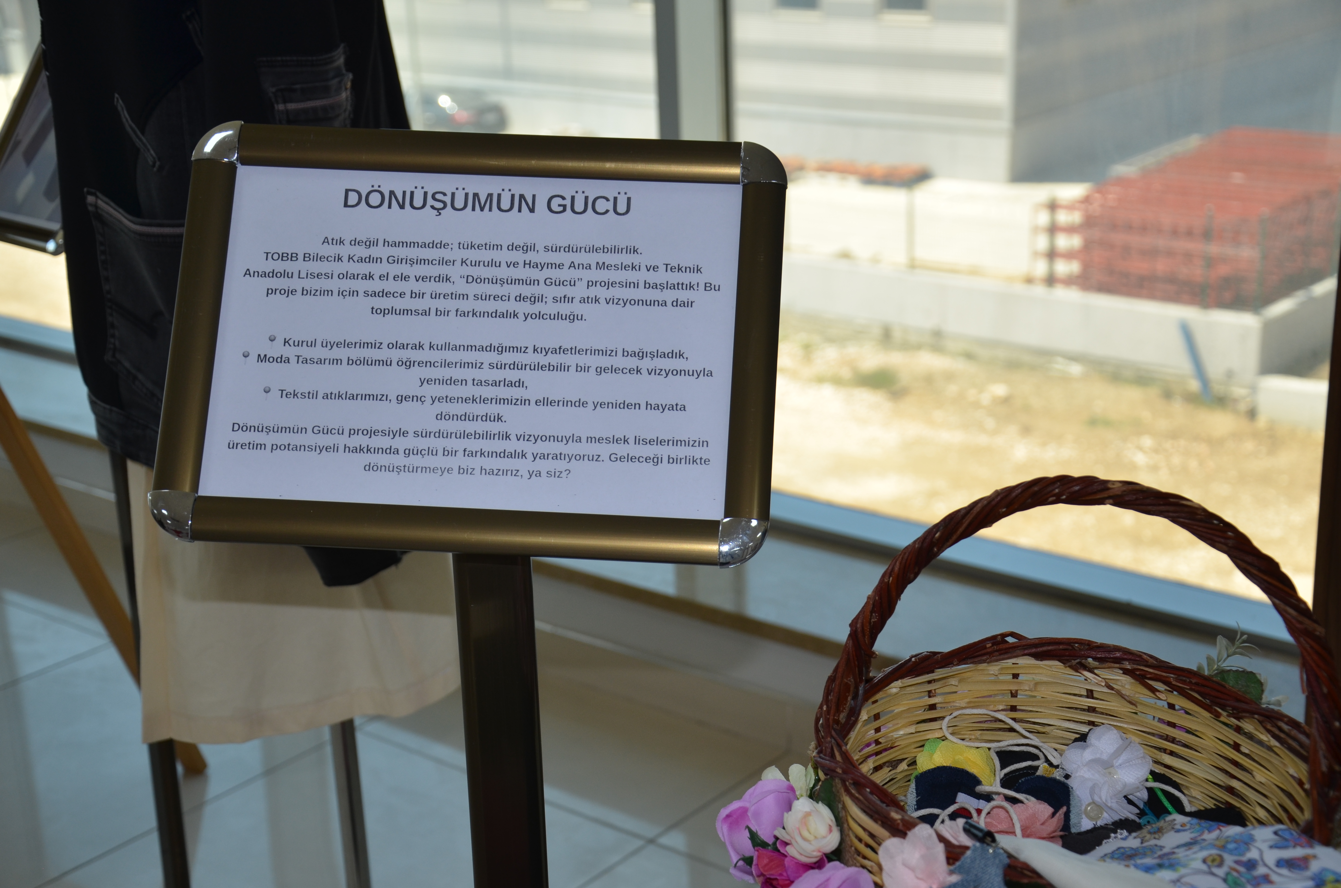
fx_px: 1952
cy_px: 444
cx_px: 670
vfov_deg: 25.6
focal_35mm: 52
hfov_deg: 37.9
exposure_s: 1/160
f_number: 4.5
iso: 200
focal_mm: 35
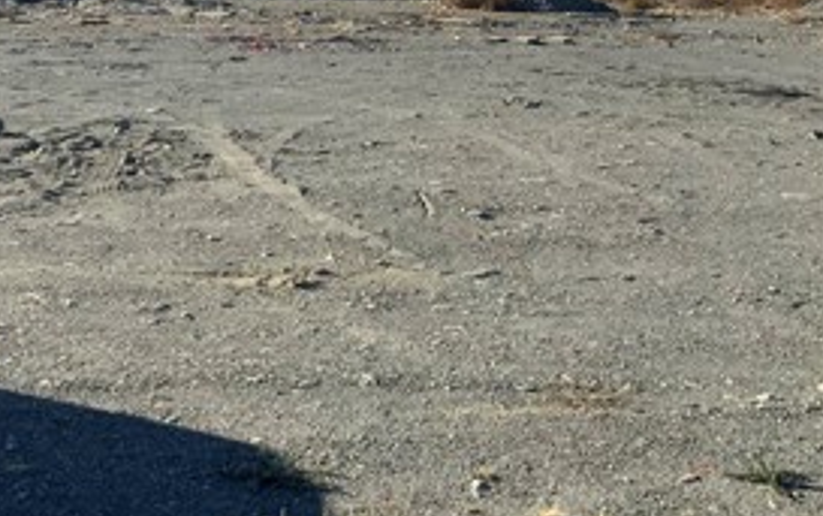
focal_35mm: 72
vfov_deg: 18.0
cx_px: 491
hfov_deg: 28.5
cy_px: 103
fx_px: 1616
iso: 16
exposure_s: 1/2427
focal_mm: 3
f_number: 1.8
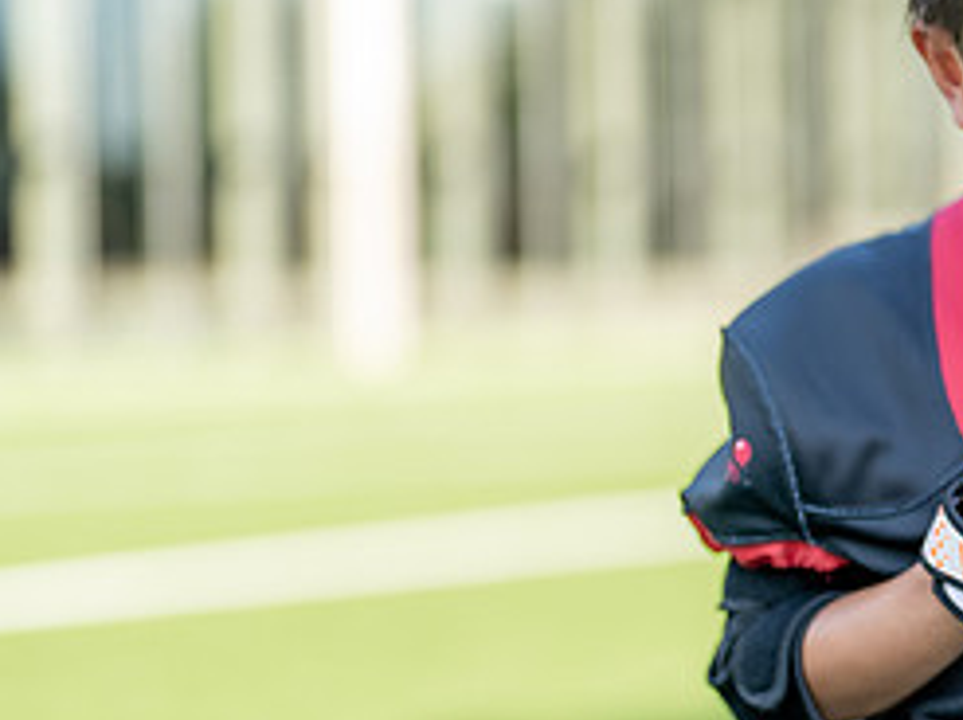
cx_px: 1120
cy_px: 417
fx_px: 3752
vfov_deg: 11.0
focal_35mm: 135
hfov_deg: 14.2
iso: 100
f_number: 1.2
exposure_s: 1/1600
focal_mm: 50
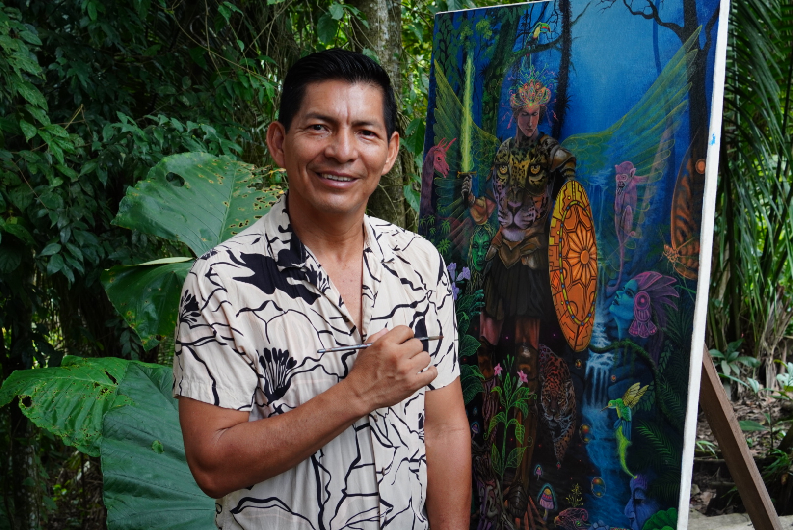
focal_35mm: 52
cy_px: 265
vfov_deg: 25.8
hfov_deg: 37.8
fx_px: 1157
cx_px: 396
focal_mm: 35
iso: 640
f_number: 8
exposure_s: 1/60
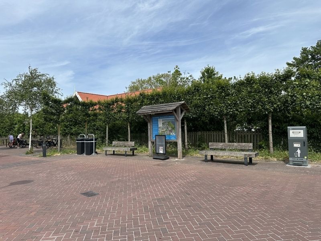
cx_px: 160
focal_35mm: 24
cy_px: 120
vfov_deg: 56.8
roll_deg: +1.3
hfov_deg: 71.6
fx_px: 223
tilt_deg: +2.8
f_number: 1.78
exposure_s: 1/4762
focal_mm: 6.86
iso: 80
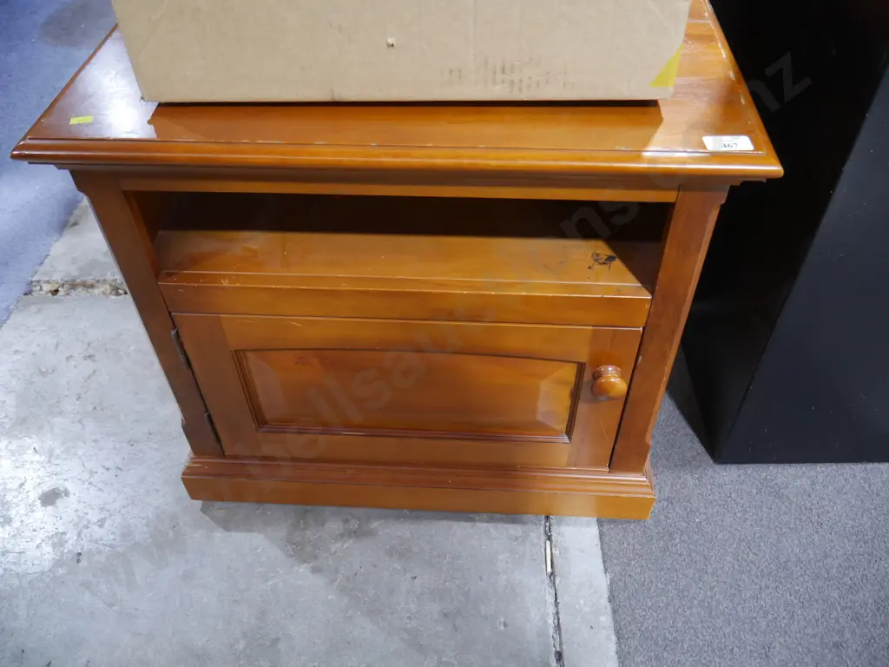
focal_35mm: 28
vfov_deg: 49.7
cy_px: 334
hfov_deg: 63.4
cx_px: 444
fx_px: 719
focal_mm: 14
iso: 1250
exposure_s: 1/60
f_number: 3.5
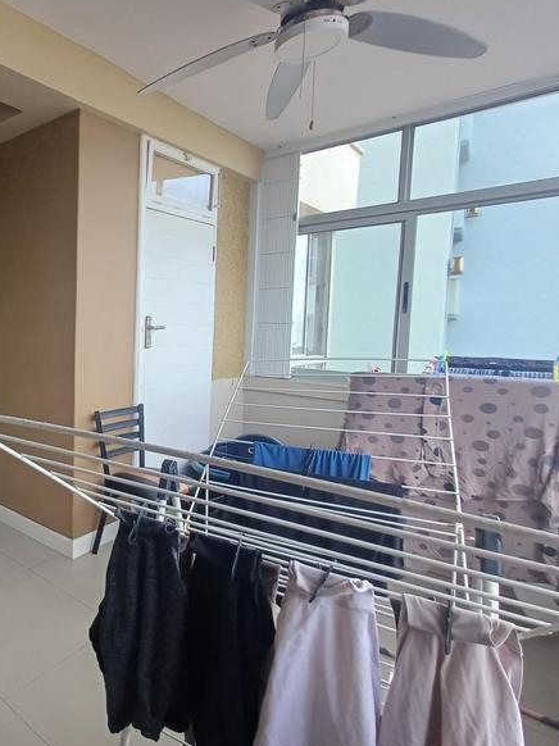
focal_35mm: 22
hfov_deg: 53.3
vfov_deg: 76.4
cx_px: 54
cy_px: 368
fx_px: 474
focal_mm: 1.64
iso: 50
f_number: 2.2
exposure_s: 1/100
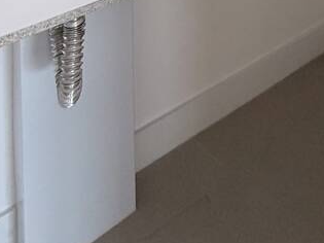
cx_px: 257
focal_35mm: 48
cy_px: -265
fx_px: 449
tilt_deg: -0.2
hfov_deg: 38.3
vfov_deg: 18.0
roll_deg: +0.3
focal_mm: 2.22
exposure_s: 1/121
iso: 250
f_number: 2.2
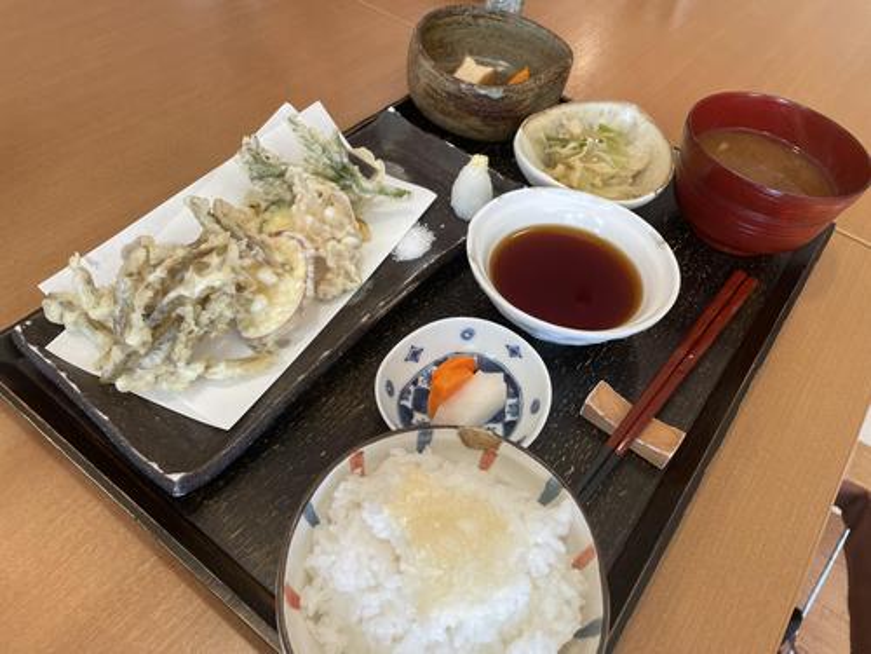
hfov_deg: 67.3
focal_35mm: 26
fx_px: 654
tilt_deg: -48.1
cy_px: 327
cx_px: 436
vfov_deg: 53.1
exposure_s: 1/100
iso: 80
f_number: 1.6
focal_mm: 4.2
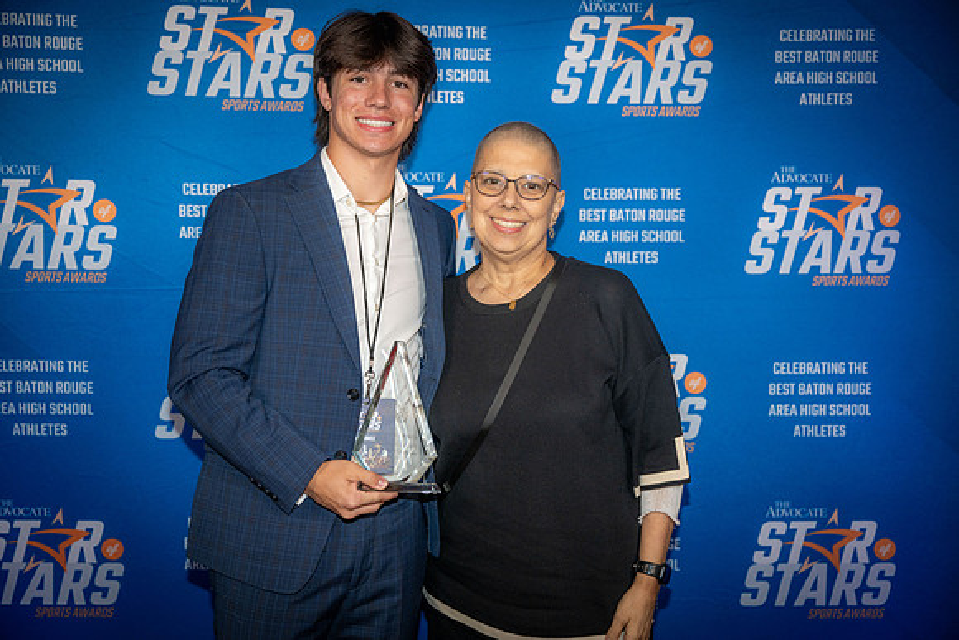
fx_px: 1199
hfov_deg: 43.6
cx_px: 480
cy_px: 320
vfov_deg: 29.9
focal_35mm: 45
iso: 320
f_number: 3.2
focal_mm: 45
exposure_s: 1/160
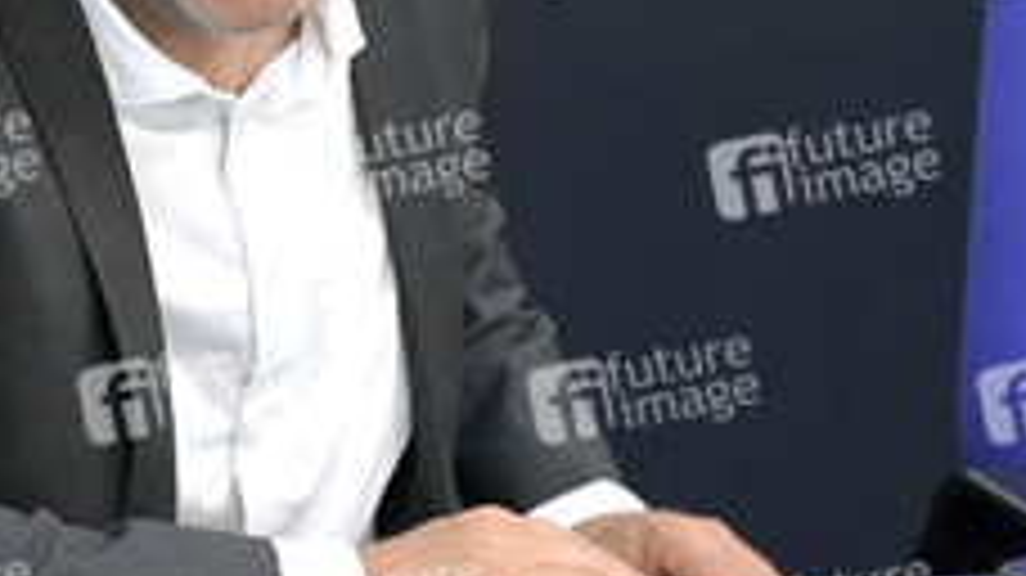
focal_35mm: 1037
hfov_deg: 2.1
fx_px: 28199
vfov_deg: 1.2
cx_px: 254
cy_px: 54
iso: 8000
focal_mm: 500
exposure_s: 1/400
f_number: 5.6
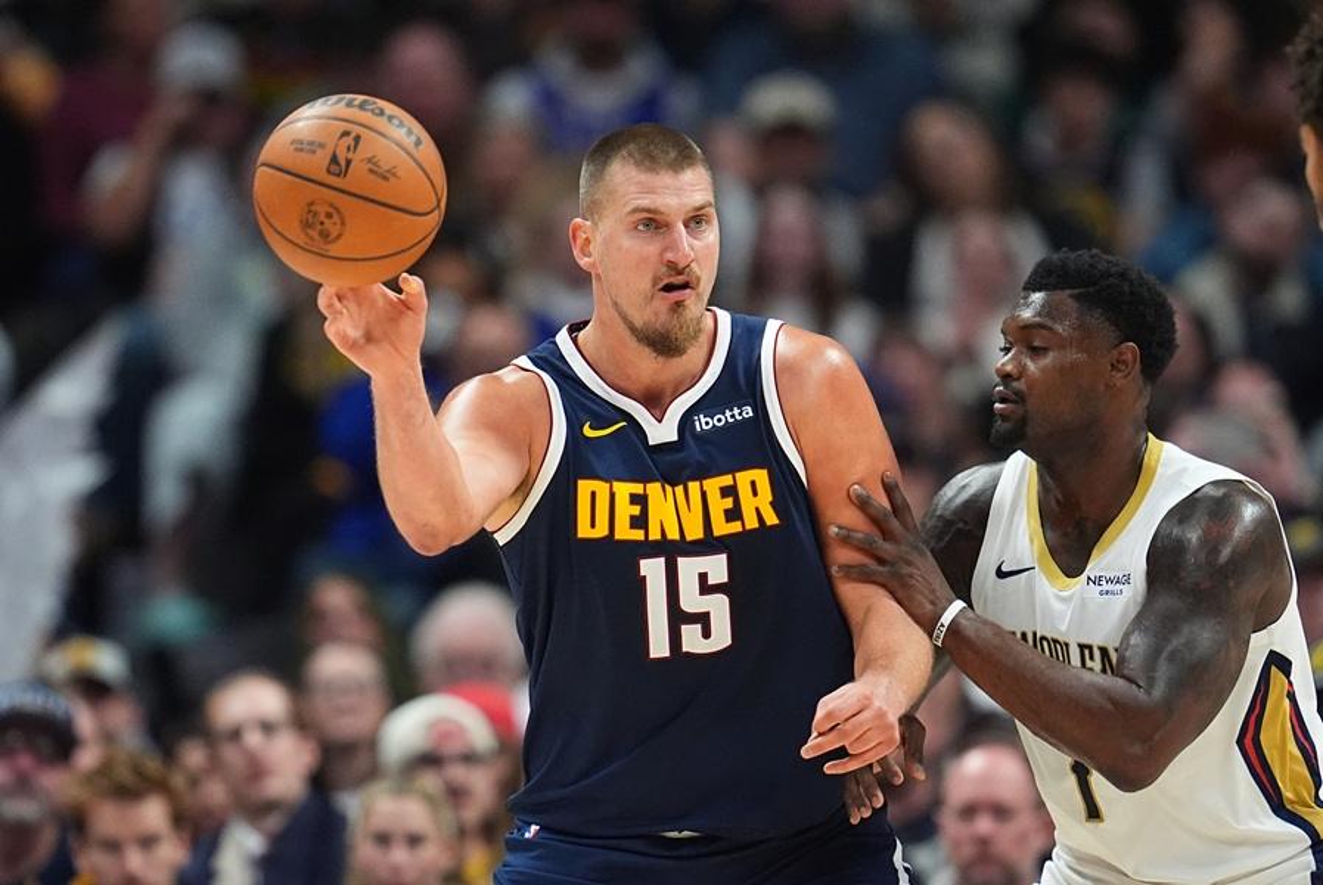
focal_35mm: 600
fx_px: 22071
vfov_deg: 2.3
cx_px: 662
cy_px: 442
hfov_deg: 3.4
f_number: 3.2
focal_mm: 400
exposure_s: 1/1600
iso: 5000
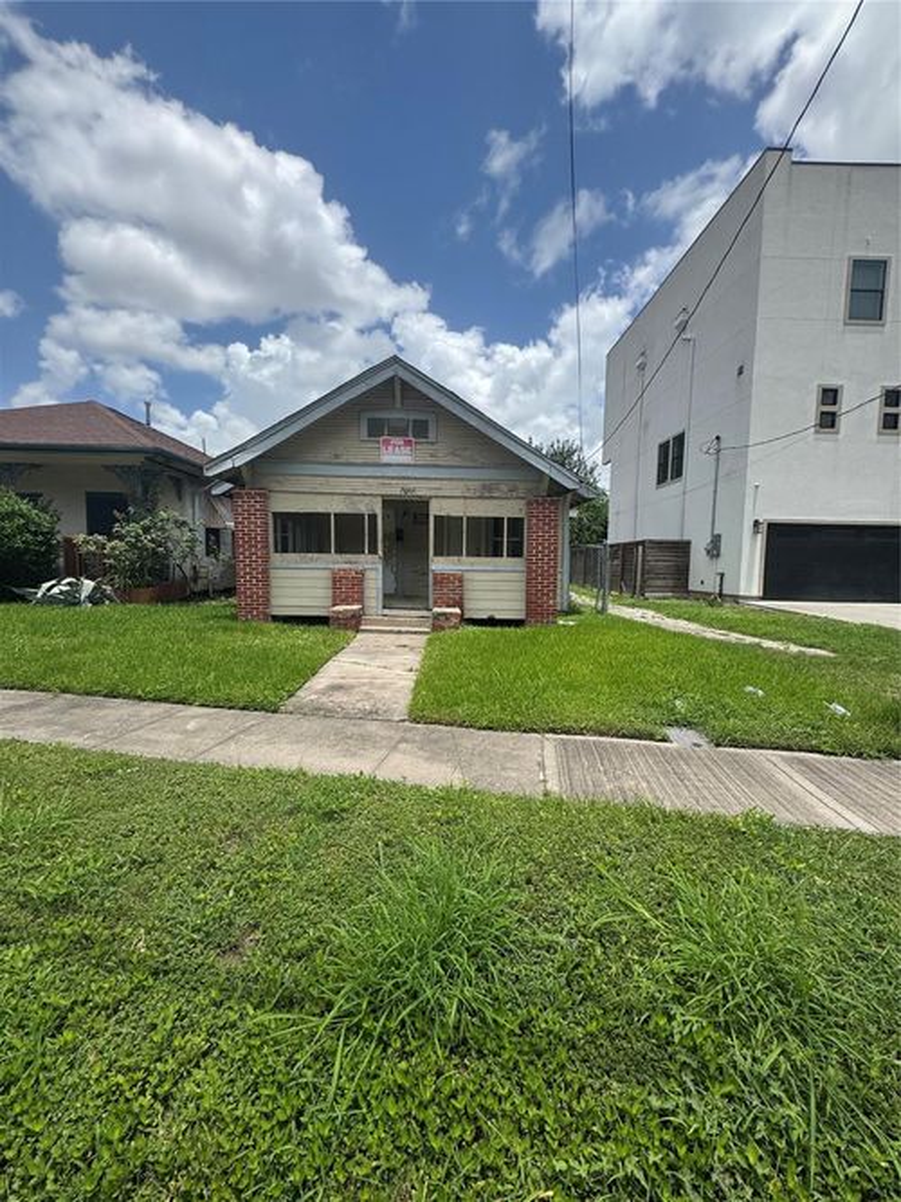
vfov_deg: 102.1
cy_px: 601
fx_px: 486
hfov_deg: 85.7
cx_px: 450
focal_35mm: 14
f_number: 2.2
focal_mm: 2.22
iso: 50
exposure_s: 1/2342
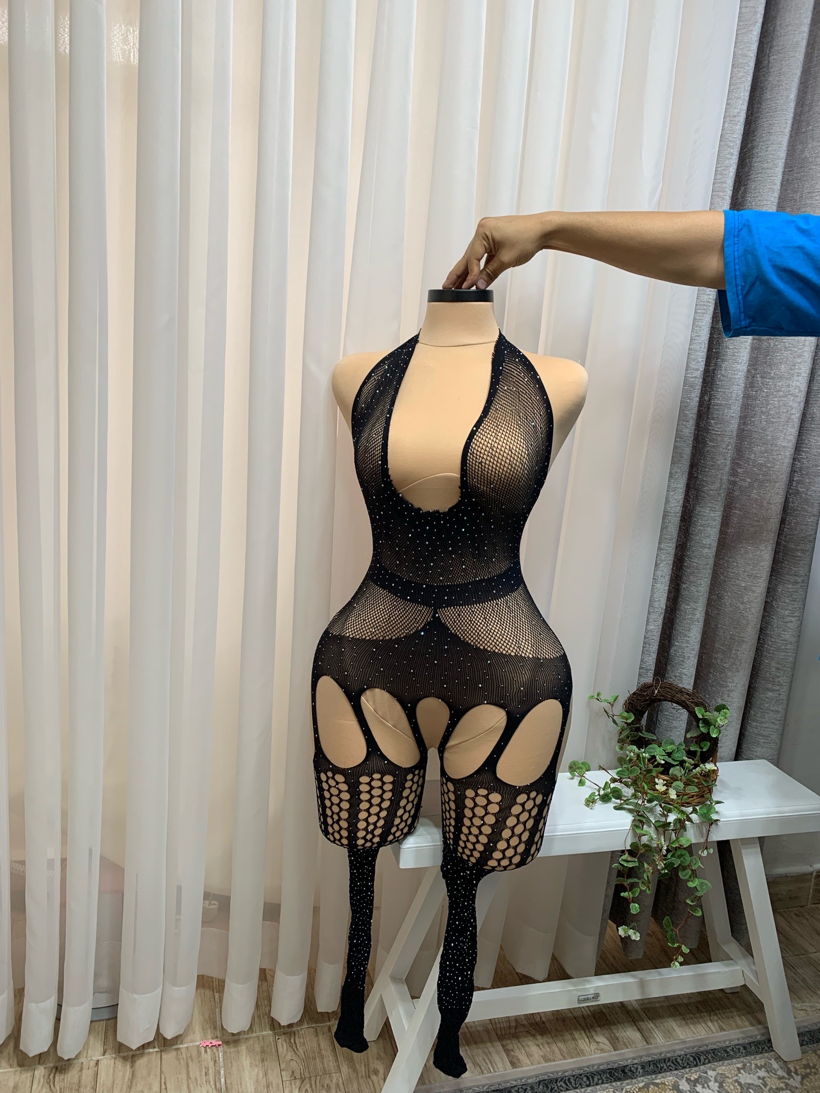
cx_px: 410
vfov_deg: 67.3
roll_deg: -4.5
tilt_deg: -12.5
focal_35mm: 26
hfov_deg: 53.1
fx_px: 821
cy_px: 546
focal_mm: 4.25
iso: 80
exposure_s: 1/121
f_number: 1.8
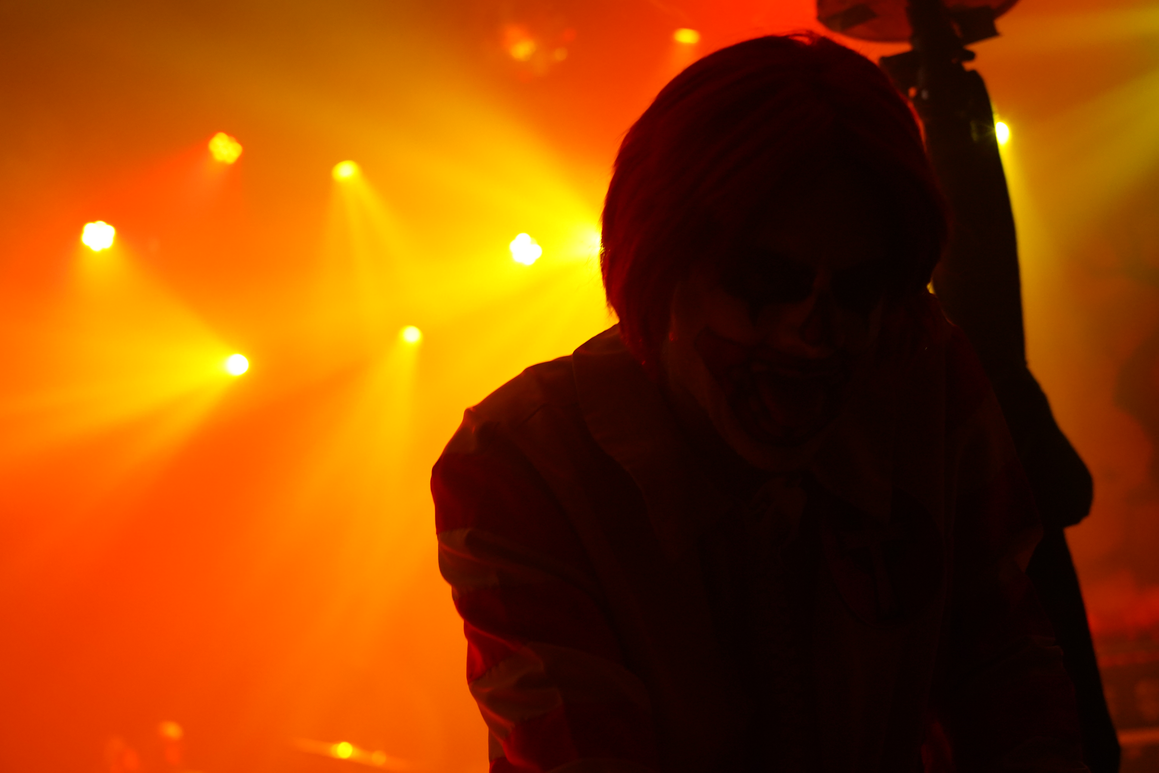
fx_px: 1577
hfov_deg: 40.3
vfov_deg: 27.5
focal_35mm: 49
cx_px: 580
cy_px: 386
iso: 4000
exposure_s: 1/160
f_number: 4
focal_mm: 49
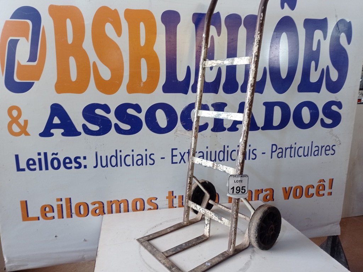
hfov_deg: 63.5
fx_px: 293
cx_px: 182
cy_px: 136
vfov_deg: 49.7
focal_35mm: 28
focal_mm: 4.7
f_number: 1.79
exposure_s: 1/60
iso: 184
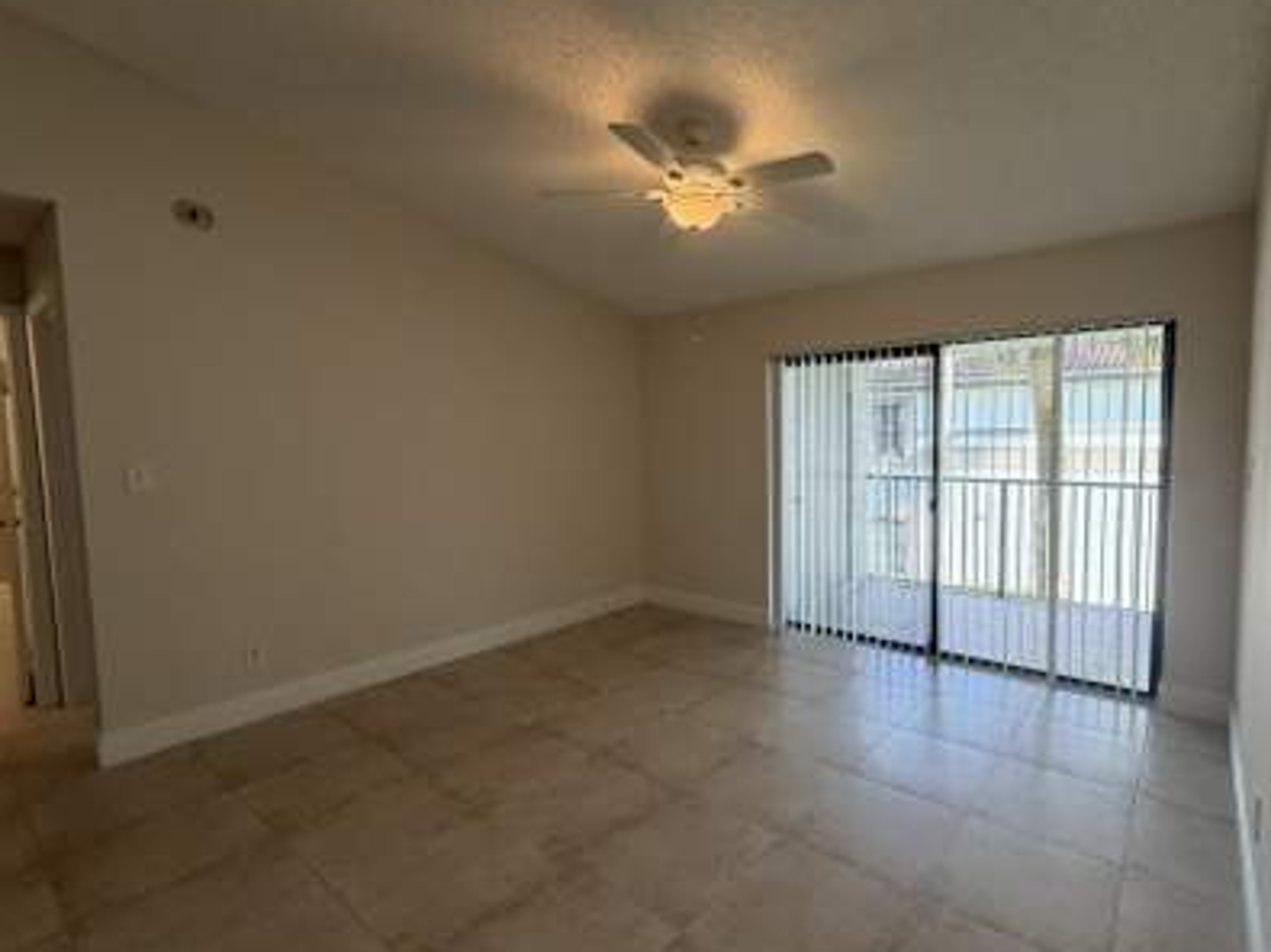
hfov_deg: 89.9
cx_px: 763
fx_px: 624
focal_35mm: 17
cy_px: 482
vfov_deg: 74.7
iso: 160
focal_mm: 2.22
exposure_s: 1/120
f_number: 2.2
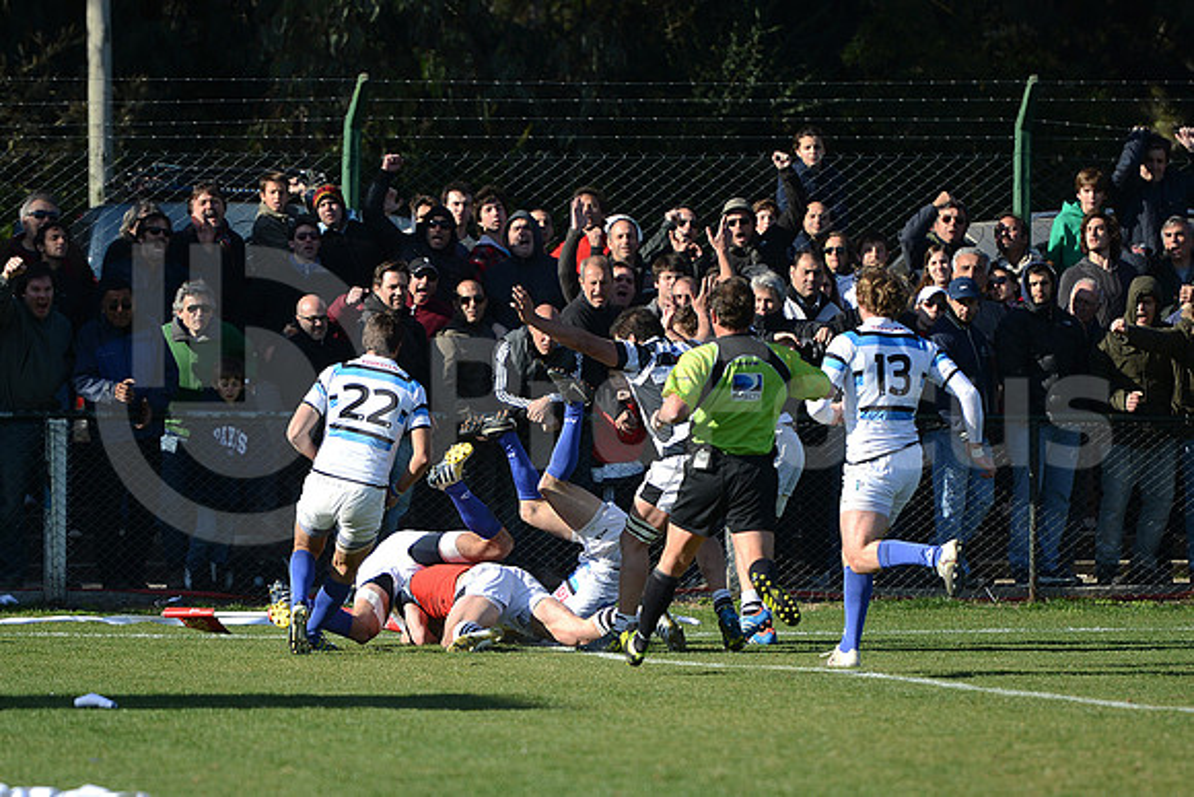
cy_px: 398
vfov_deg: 7.0
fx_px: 6469
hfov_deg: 10.5
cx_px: 597
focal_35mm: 195
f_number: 2.8
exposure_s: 1/2000
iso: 250
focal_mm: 195
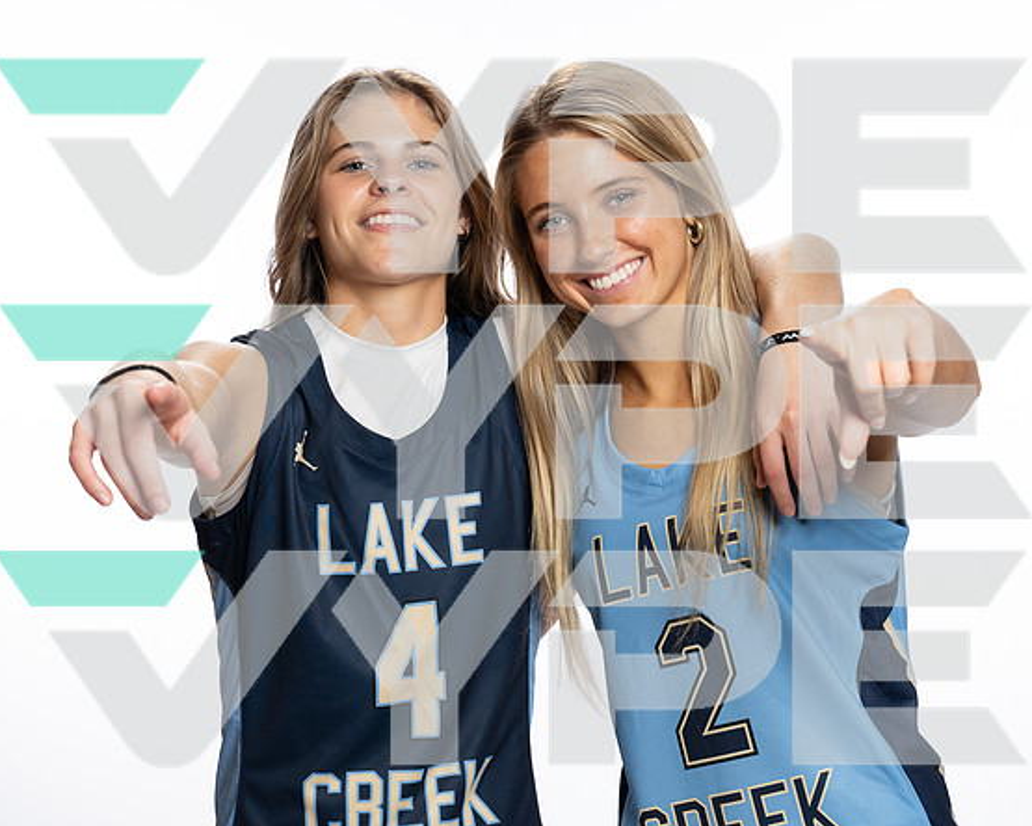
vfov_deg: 19.2
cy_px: 413
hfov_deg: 23.8
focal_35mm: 80
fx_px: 2443
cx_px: 516
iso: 800
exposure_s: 1/250
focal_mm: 70
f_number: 8
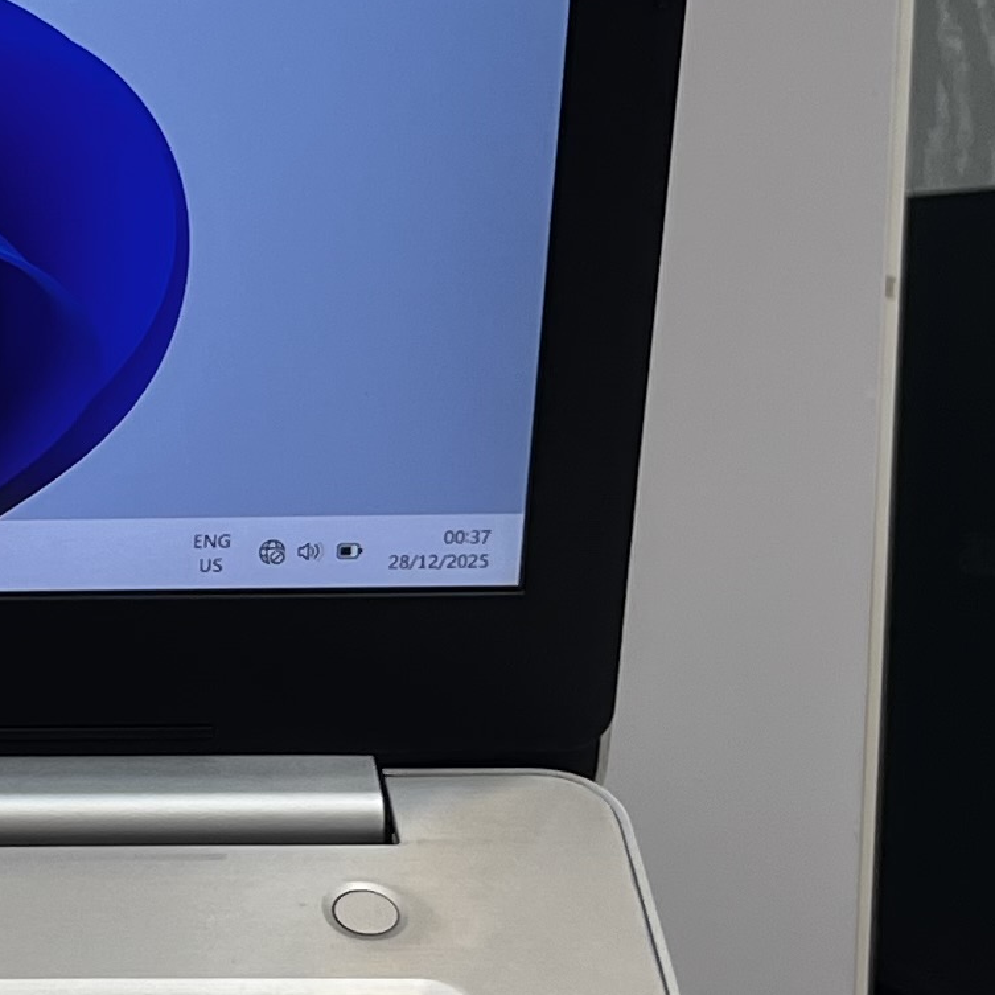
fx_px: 4000
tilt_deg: -6.5
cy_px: 780
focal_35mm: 123
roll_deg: +0.4
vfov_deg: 14.1
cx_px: -563
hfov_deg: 13.3
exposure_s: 1/100
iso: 50
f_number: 1.6
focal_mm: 5.1
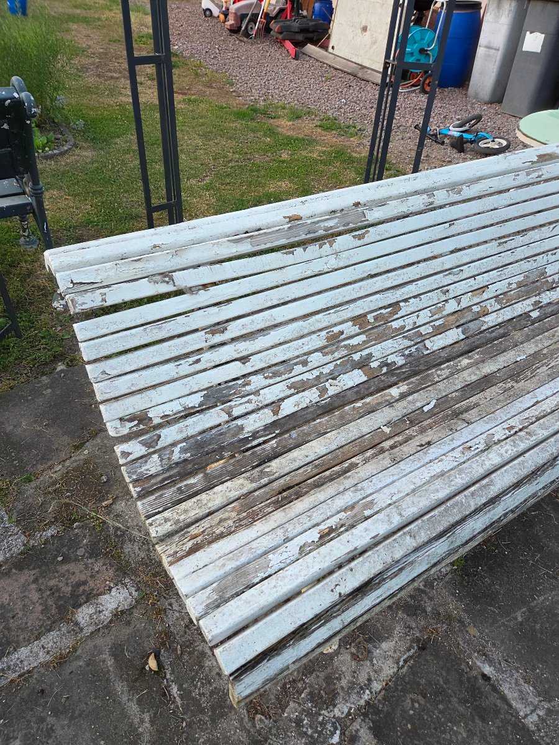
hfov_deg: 58.9
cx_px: 280
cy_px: 372
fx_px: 495
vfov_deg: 73.9
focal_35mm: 23
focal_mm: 5.4
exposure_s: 1/180
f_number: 1.8
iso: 125
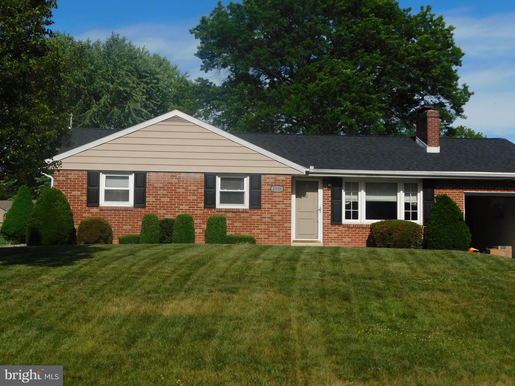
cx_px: 258
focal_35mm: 51
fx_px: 759
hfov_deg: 37.5
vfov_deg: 28.6
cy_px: 193
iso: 125
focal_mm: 9
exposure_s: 1/500
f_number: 7.6
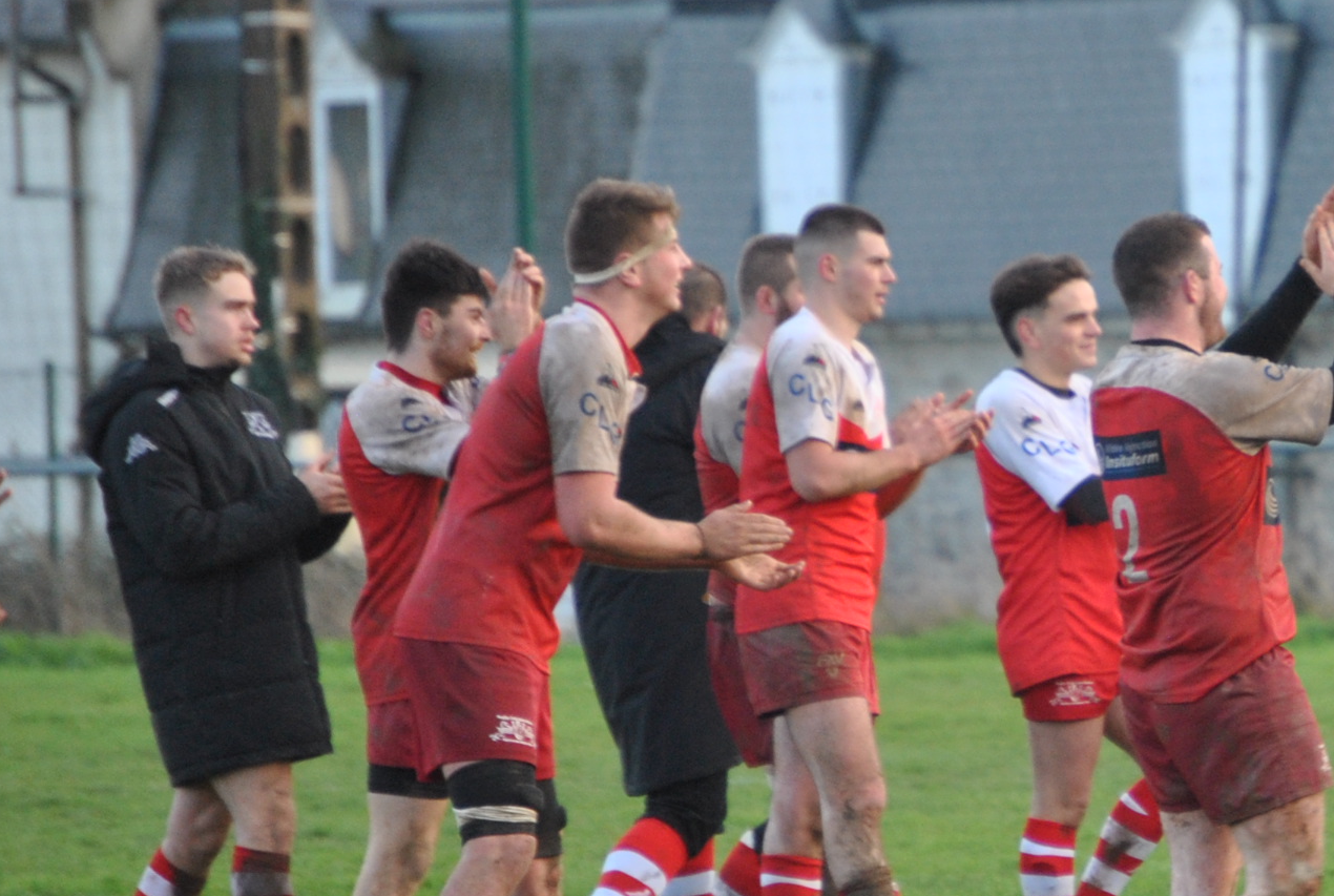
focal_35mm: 684
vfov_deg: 2.0
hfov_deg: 3.0
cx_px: 1377
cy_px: 664
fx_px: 25403
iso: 400
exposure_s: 1/125
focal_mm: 200
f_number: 5.6
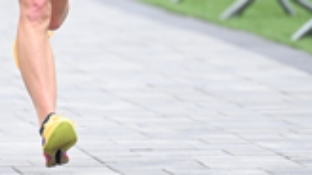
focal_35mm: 701
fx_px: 5796
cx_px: 45
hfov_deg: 3.1
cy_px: 91
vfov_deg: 1.7
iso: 1600
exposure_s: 1/1000
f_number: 2.8
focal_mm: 200
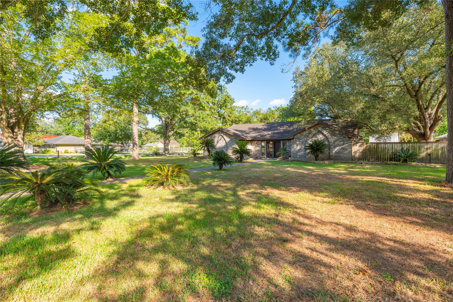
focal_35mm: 18
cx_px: 226
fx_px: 226
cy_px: 151
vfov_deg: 67.3
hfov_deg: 90.0
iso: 125
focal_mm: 18
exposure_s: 1/100
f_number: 11
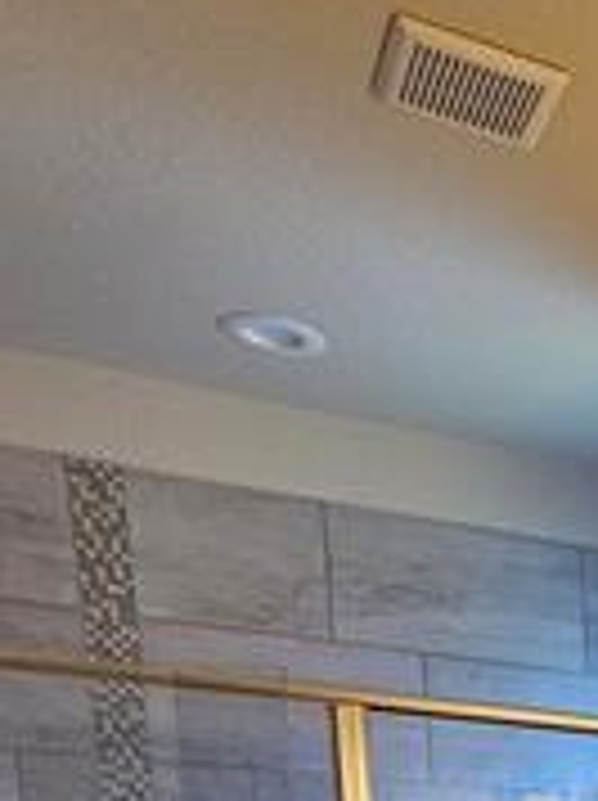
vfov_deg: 24.5
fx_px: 1293
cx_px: 1005
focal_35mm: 56
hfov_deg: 20.4
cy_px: 1274
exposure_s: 1/60
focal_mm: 2.2
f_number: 2.2
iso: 100
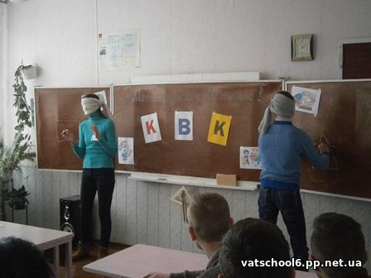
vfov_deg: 30.9
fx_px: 504
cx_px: 186
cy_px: 139
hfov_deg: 40.4
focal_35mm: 47
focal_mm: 8.3
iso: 800
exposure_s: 1/500
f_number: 3.4
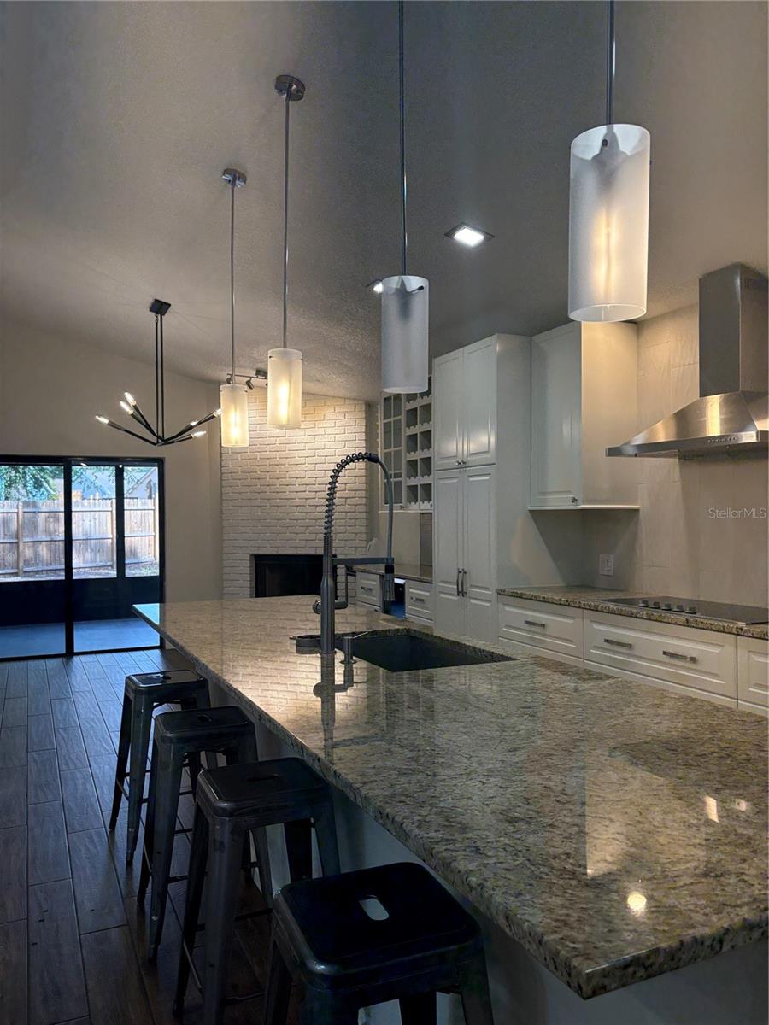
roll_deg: +0.9
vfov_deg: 67.3
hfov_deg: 53.1
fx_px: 770
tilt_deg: +0.4
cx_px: 384
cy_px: 512
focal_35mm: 26
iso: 125
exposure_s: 1/177
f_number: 1.6
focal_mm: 5.96
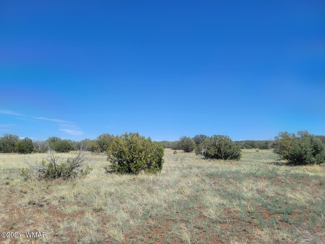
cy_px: 122
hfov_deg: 67.3
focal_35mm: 26
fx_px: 244
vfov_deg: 53.1
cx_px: 162
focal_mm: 5.4
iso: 40
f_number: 1.8
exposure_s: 1/2156
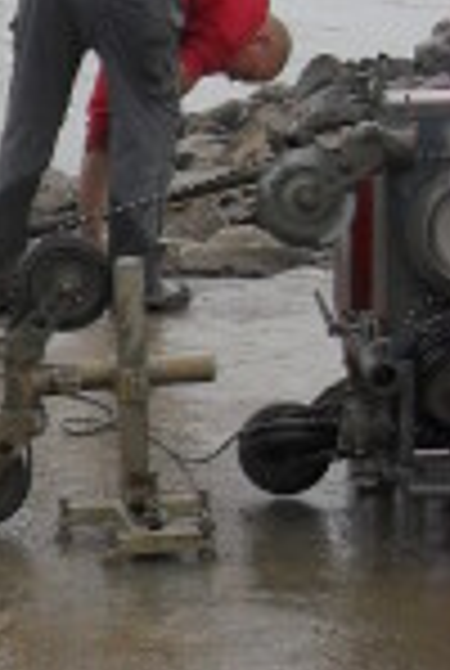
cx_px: -626
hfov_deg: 8.1
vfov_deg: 13.0
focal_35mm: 156
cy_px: 634
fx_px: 2911
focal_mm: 6.3
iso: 100
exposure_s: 1/250
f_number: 3.2
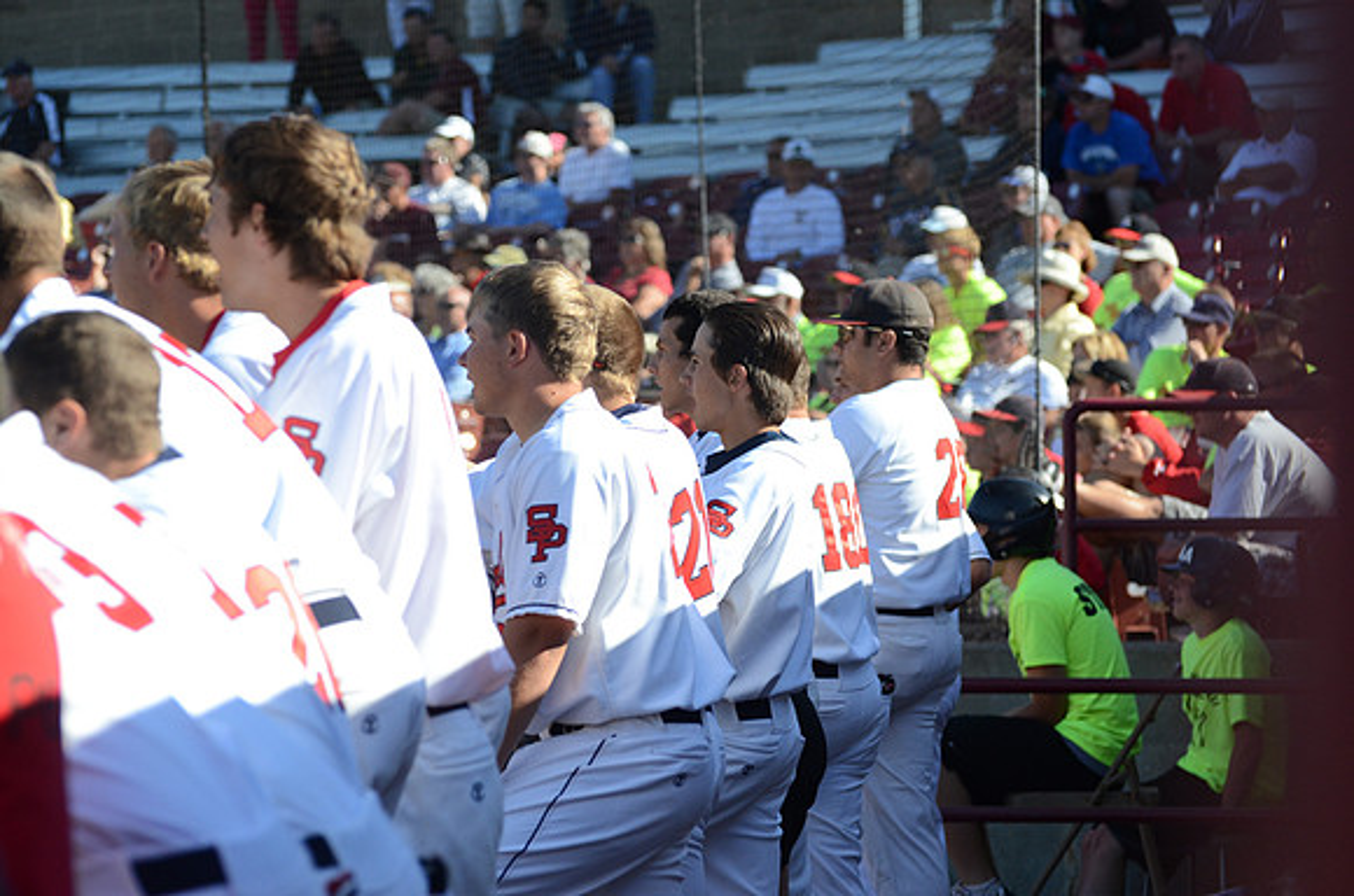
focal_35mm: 174
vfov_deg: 7.9
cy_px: 448
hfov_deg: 11.8
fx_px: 6530
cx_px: 677
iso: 800
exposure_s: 1/3200
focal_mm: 116
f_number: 4.8
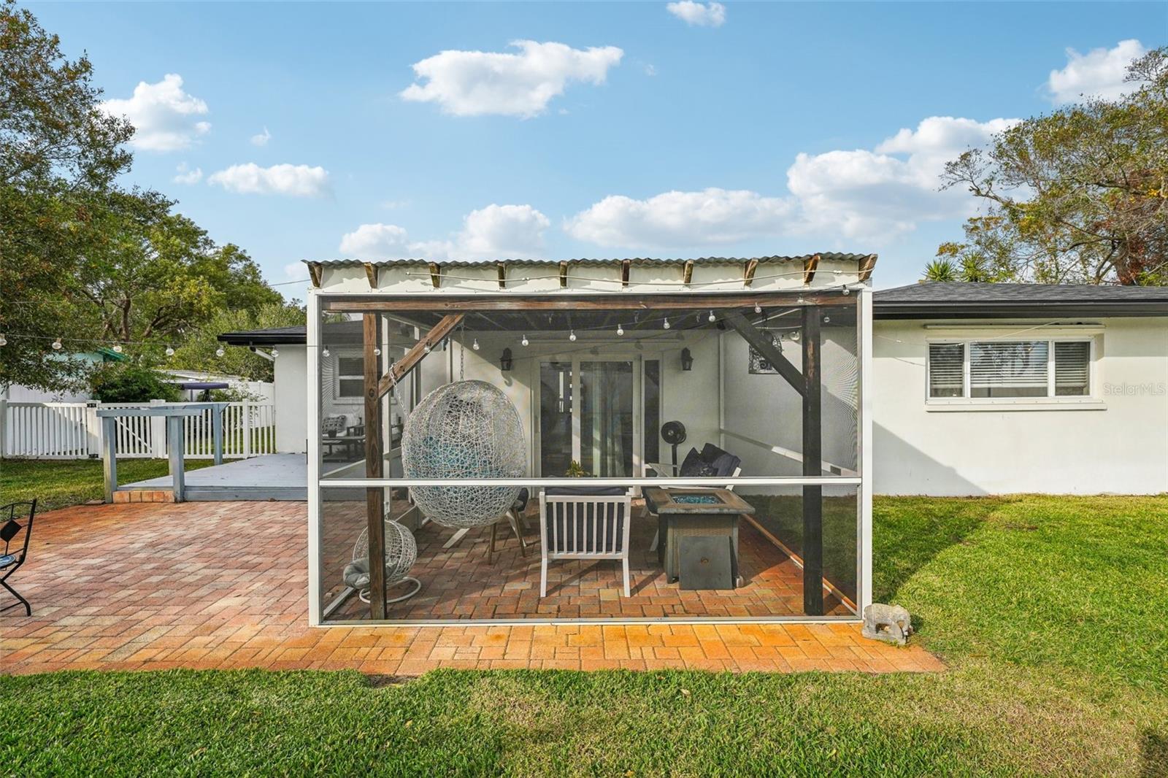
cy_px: 389
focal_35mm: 17
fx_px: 551
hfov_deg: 93.3
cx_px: 584
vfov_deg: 70.4
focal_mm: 17
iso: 640
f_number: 8
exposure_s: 1/1000
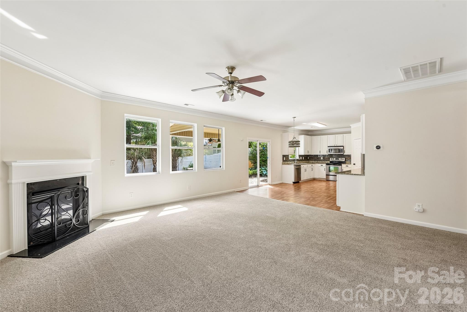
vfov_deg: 77.3
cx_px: 234
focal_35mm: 15
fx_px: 195
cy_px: 156
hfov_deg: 100.4
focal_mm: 15
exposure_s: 1/40
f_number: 8
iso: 200
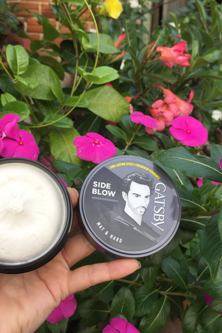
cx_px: 93
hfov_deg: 32.6
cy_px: 168
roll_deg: -0.3
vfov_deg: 47.4
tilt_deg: -29.7
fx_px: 379
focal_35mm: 41
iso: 32
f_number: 2.2
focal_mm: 4.15
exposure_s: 1/144
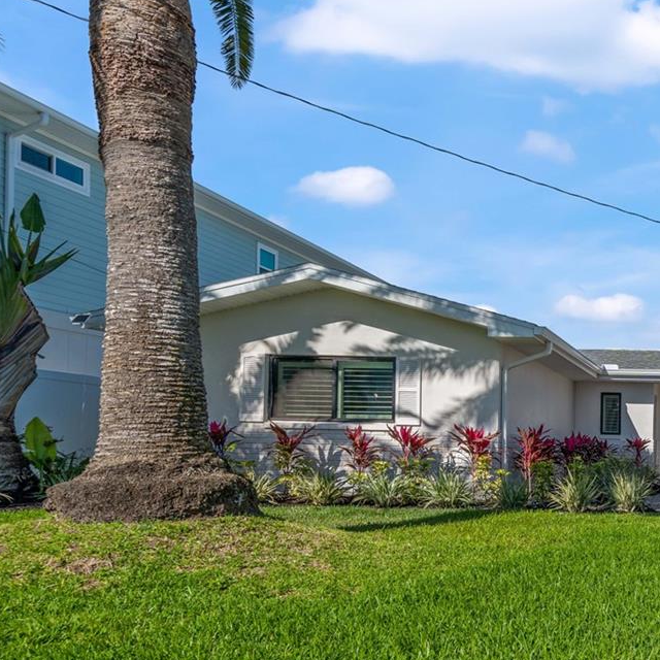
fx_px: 733
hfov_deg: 40.0
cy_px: 456
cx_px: 716
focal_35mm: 34
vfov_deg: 47.4
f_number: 8
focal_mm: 16
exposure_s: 1/640
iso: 200
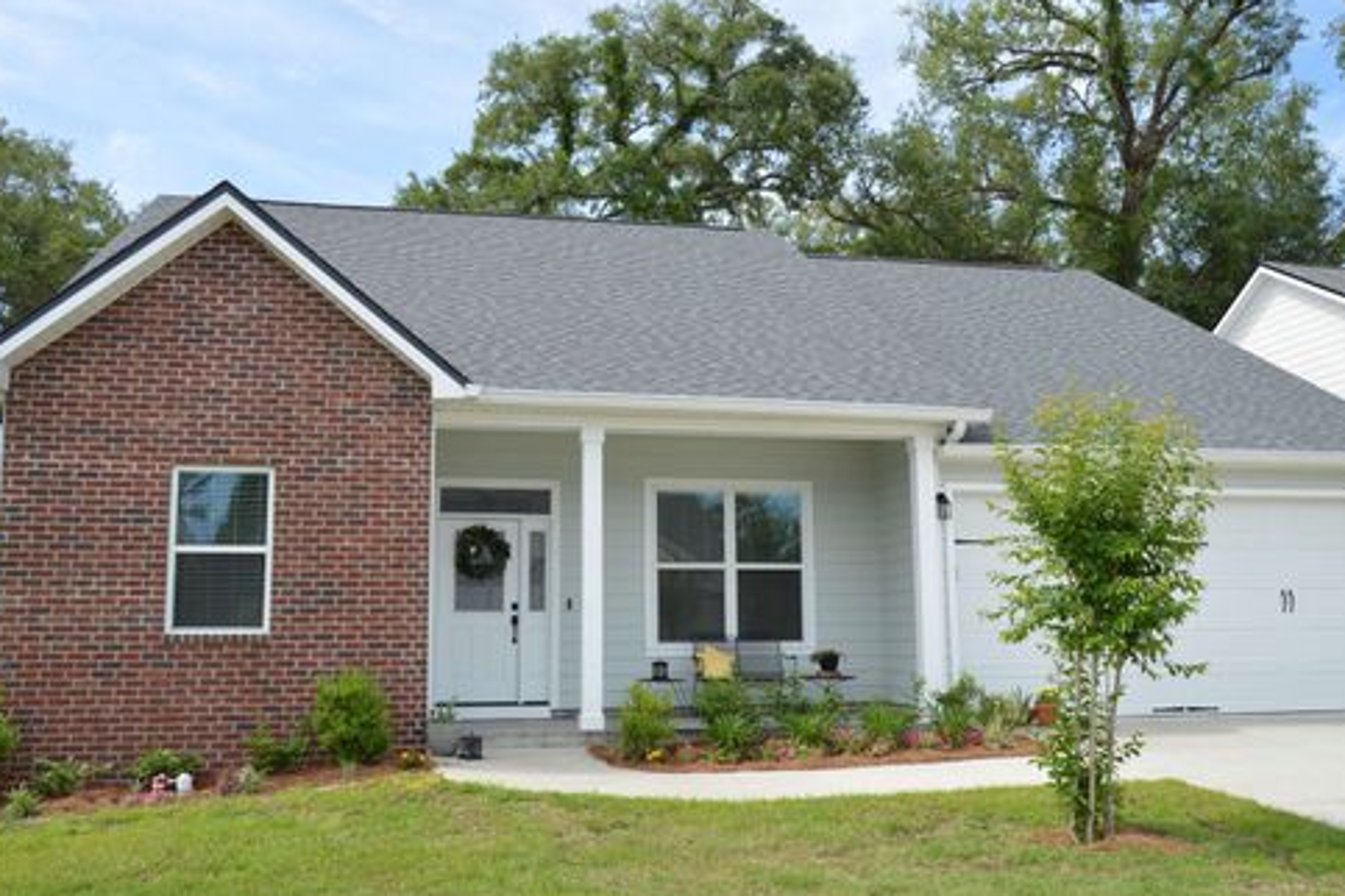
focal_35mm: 31
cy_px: 454
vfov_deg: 42.3
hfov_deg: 60.3
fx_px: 1158
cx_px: 657
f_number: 7.1
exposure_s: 1/200
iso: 100
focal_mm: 20
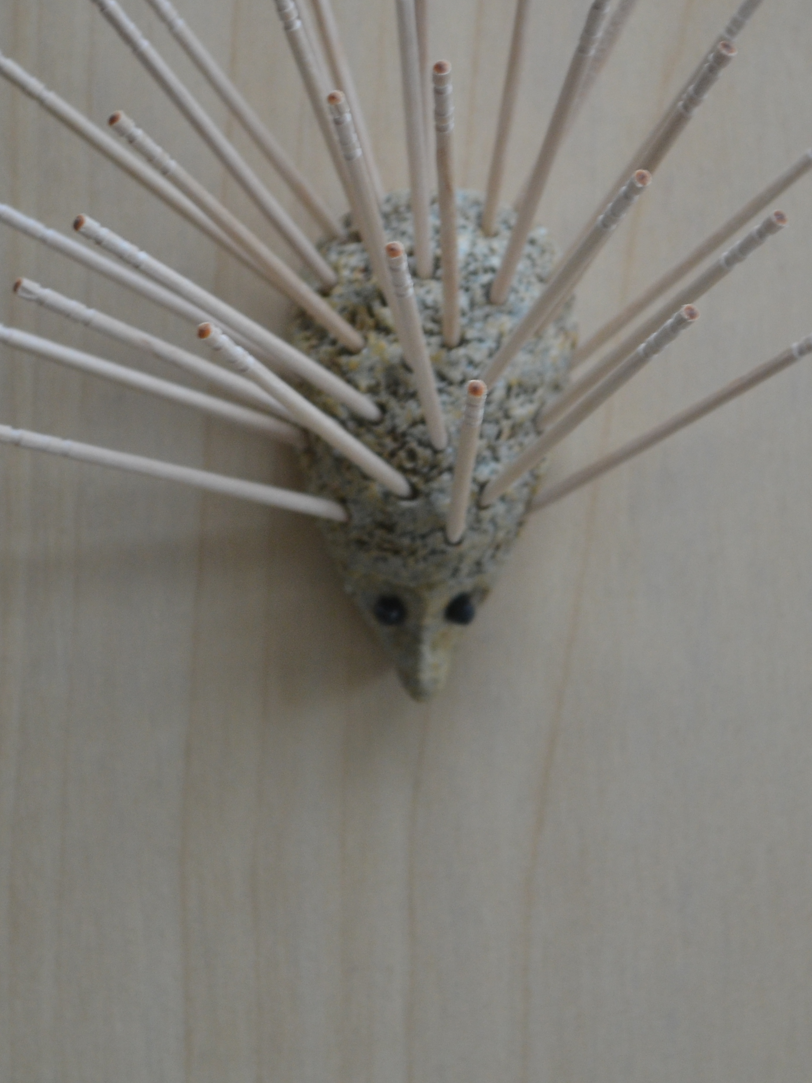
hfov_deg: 9.5
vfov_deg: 12.6
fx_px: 4910
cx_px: 443
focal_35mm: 157
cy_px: 392
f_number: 5.6
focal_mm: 55
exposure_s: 1/60
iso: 560
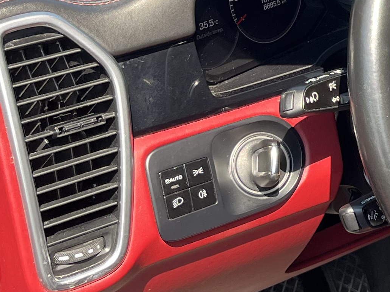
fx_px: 1149
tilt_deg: -17.7
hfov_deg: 18.2
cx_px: 485
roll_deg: -0.3
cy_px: -56
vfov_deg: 14.1
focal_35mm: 102
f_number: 1.6
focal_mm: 5.1
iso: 50
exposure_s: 1/376
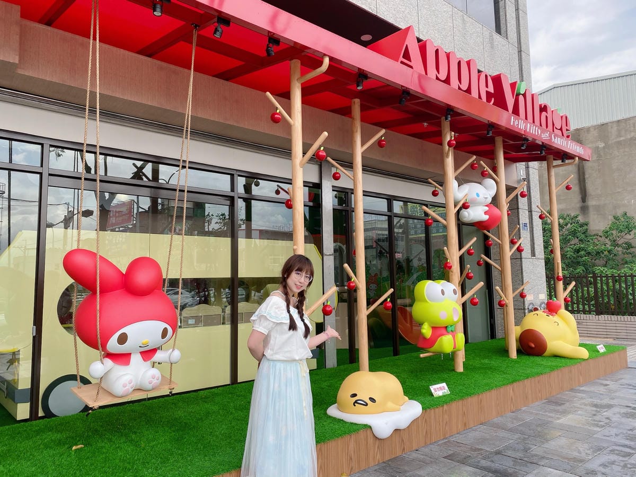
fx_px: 478
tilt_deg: +5.6
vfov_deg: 53.1
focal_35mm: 26
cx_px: 318
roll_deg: +1.9
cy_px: 238
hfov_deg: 67.3
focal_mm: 4.25
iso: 32
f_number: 1.8
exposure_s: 1/351
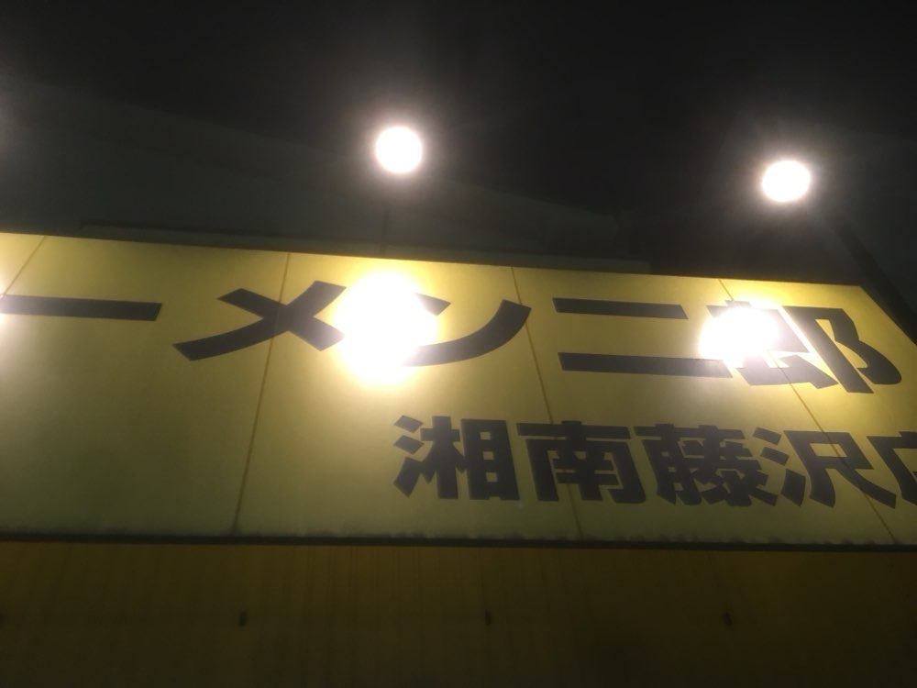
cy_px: 344
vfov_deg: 48.2
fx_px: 768
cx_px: 458
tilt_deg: +48.1
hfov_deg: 61.7
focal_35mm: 29
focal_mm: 4.15
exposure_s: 1/30
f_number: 2.2
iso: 100
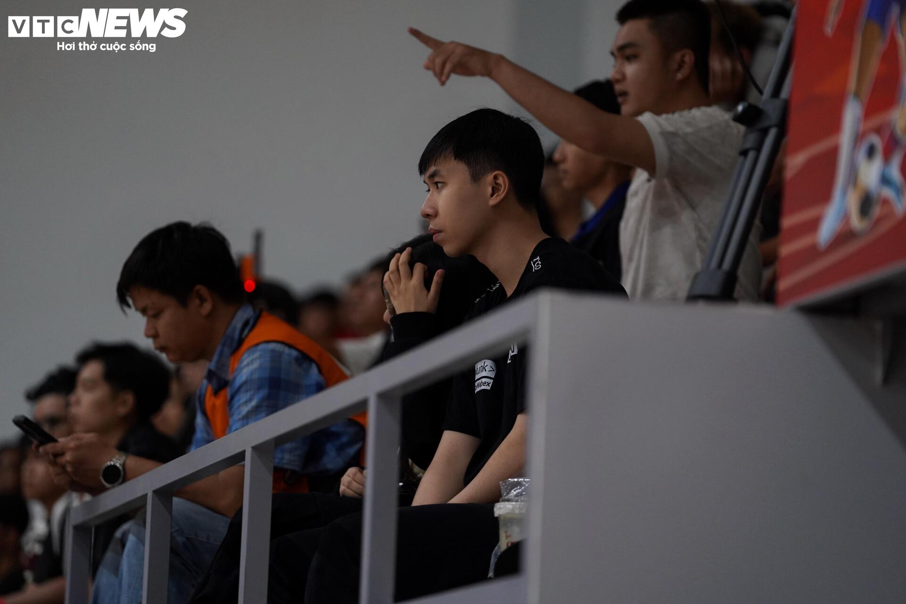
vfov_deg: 8.3
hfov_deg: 12.5
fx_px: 4152
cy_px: 302
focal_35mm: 165
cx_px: 453
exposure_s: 1/640
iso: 2500
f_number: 2.8
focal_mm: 165
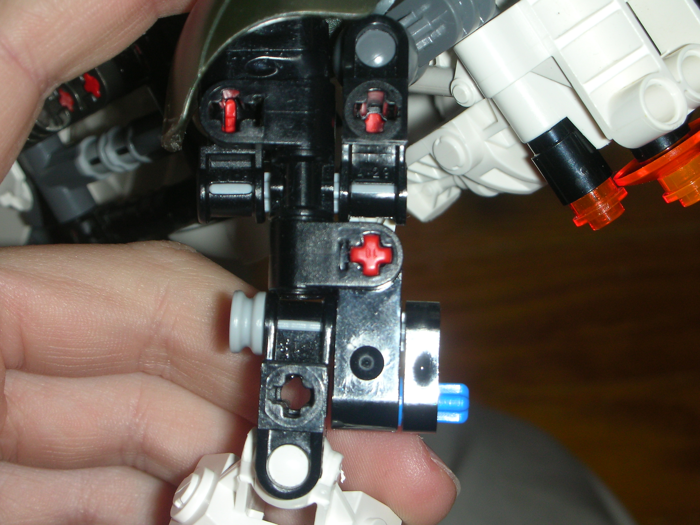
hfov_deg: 22.8
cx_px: 350
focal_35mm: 86
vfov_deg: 17.2
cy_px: 262
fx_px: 1739
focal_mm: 14.3
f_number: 4.8
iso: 50
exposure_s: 1/120
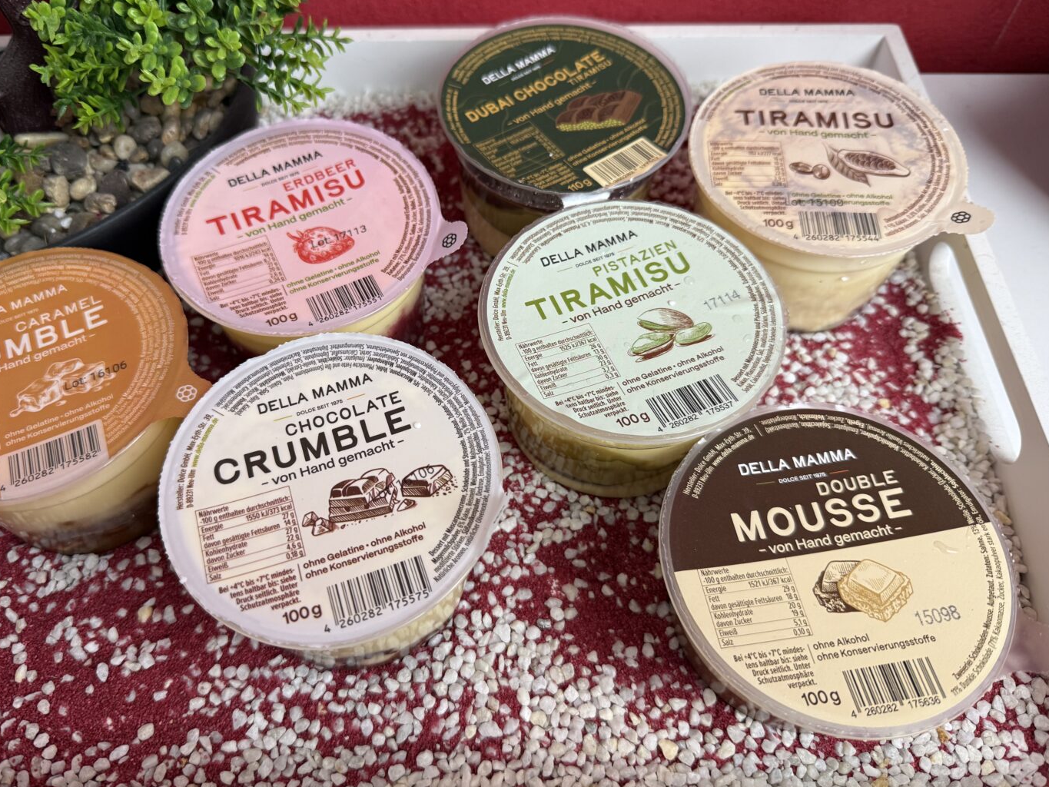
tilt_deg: -55.4
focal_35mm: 27
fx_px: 818
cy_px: 363
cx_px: 470
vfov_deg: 51.3
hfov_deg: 65.2
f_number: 1.78
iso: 160
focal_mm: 6.76
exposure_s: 1/100
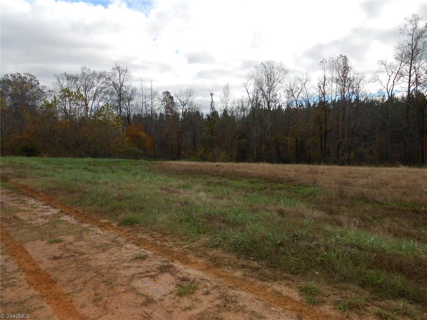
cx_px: 214
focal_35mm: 26
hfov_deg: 67.3
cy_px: 160
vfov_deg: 53.1
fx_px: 321
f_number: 3.5
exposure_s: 1/640
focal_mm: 4.6
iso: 80
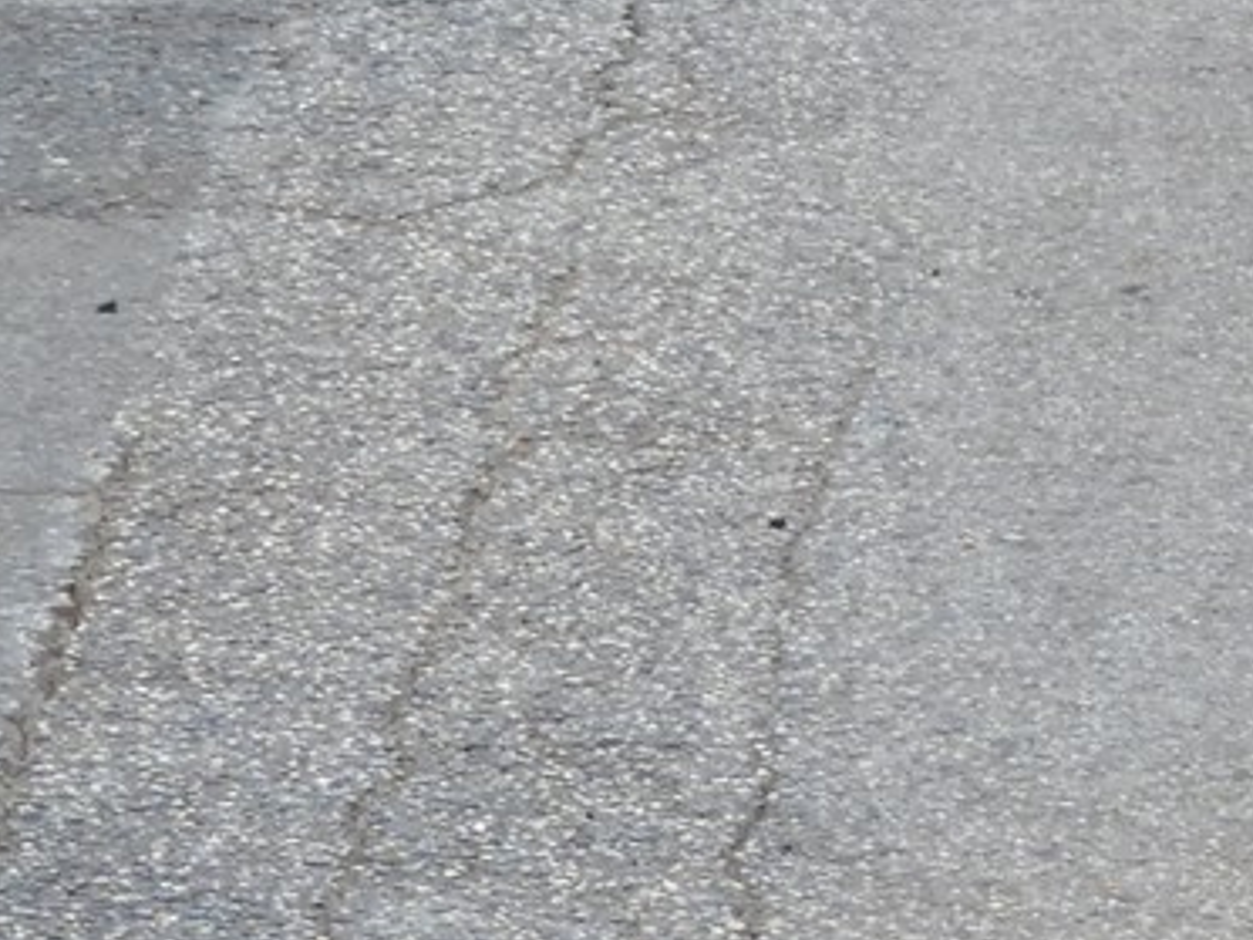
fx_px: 16651
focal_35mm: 460
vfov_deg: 3.2
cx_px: 2429
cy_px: -1267
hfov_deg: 4.3
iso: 200
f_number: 4.8
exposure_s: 1/60
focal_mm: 17
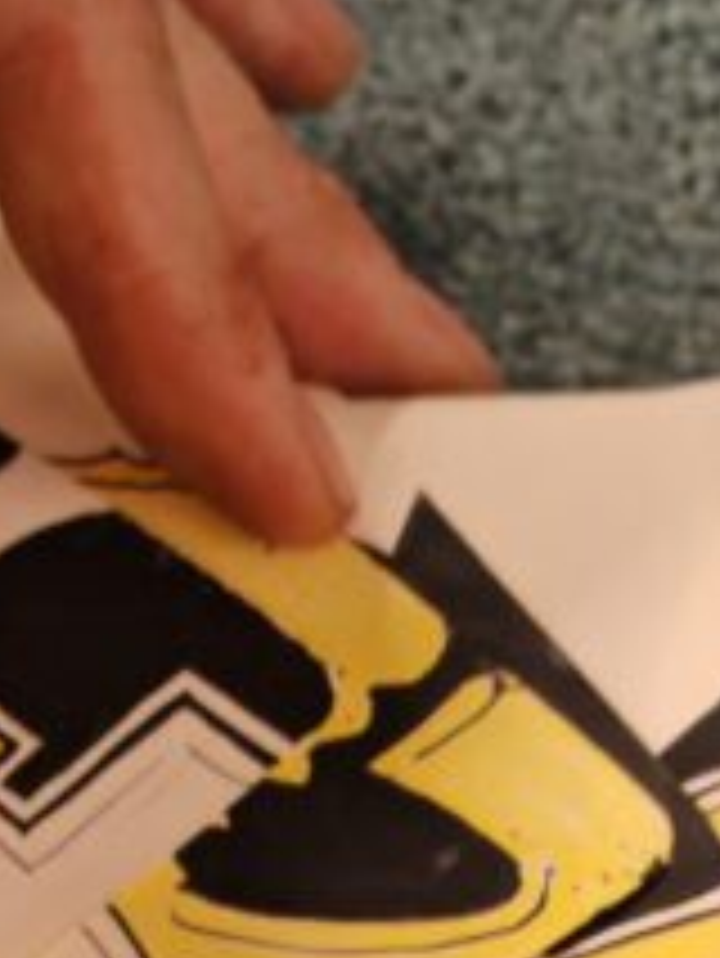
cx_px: -45
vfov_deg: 14.9
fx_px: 3325
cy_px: 1570
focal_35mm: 120
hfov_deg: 12.2
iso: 1600
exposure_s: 1/67
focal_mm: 5.3
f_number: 1.9
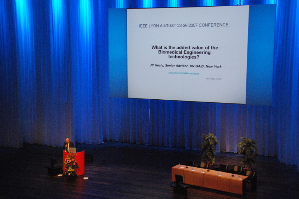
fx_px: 473
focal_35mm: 57
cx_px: 150
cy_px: 100
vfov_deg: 23.8
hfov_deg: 35.1
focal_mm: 38
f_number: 4.5
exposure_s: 1/125
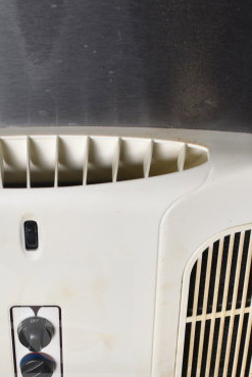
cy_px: 341
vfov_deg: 23.2
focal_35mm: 85
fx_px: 894
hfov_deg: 15.9
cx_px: 45
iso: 200
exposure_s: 1/160
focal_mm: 23
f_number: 6.3
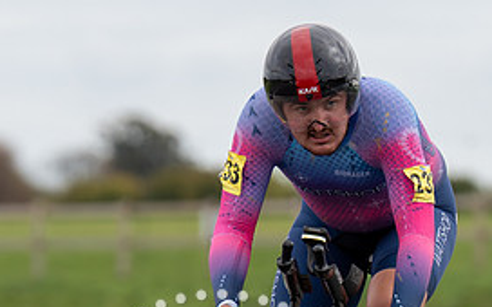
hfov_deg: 3.0
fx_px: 9306
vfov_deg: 1.9
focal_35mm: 694
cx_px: 328
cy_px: 350
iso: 125
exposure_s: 1/1000
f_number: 3.5
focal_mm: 182
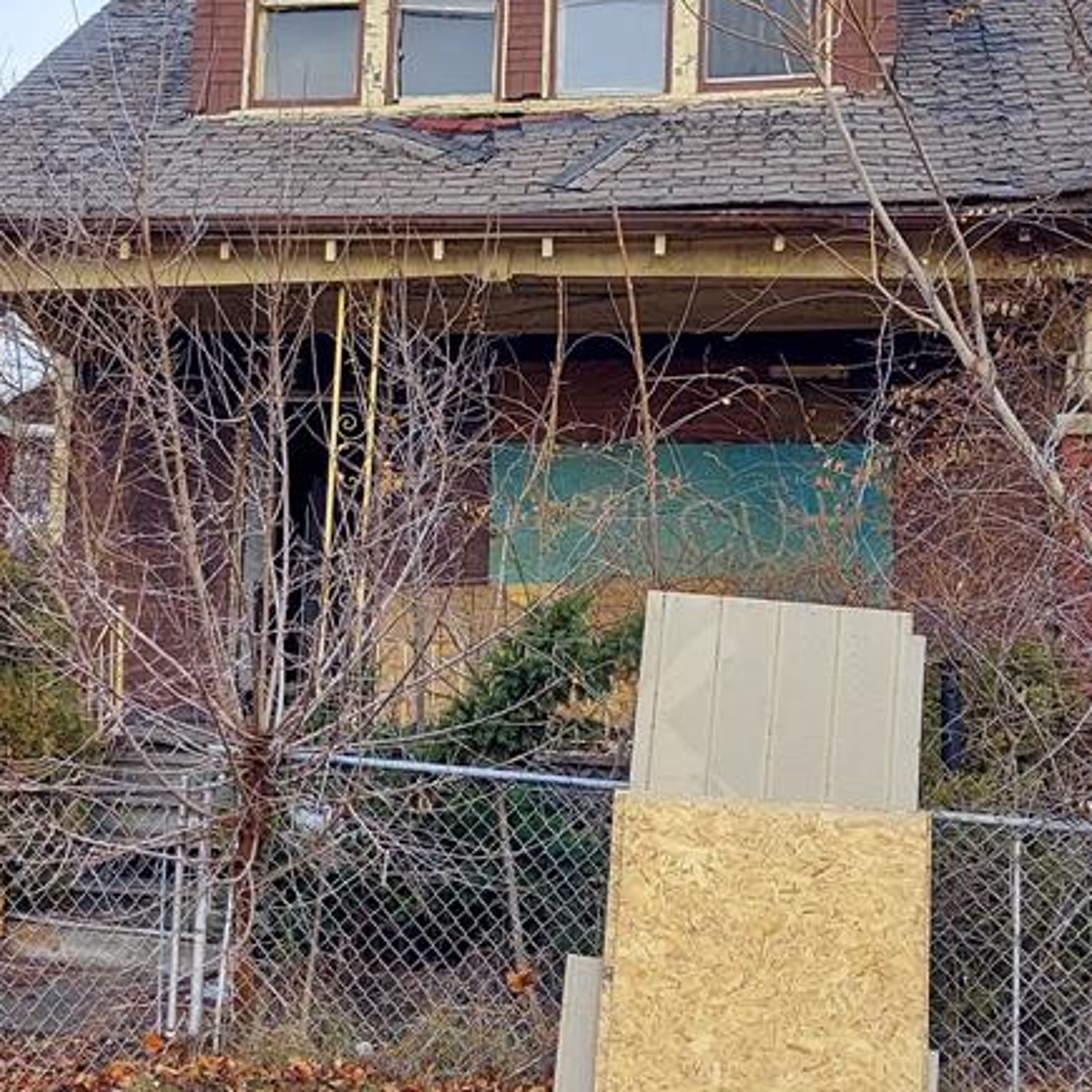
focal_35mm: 52
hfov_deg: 32.4
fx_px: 1856
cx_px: 321
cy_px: 495
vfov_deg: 32.8
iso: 80
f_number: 2
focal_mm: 4.6
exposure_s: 1/120
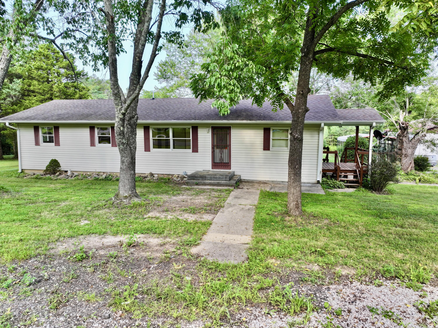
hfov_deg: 71.6
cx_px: 219
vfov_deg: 56.8
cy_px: 164
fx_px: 304
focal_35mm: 24
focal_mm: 12.29
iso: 100
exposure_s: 1/120
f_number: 3.2
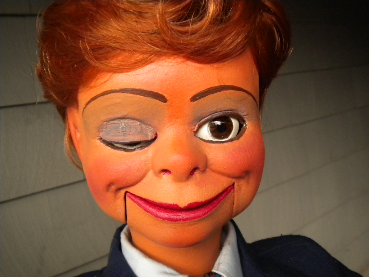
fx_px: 437
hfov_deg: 45.8
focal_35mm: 41
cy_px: 138
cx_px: 184
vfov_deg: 35.1
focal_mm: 7.4
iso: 400
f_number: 3.5
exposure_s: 1/192
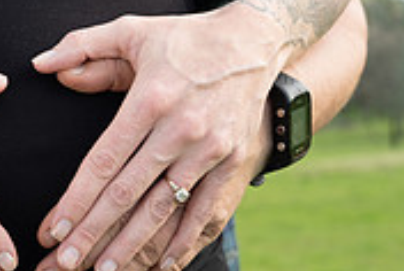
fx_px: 888
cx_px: -30
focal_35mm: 79
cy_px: 47
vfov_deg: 17.2
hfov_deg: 24.1
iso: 100
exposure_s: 1/125
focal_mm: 24
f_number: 3.2
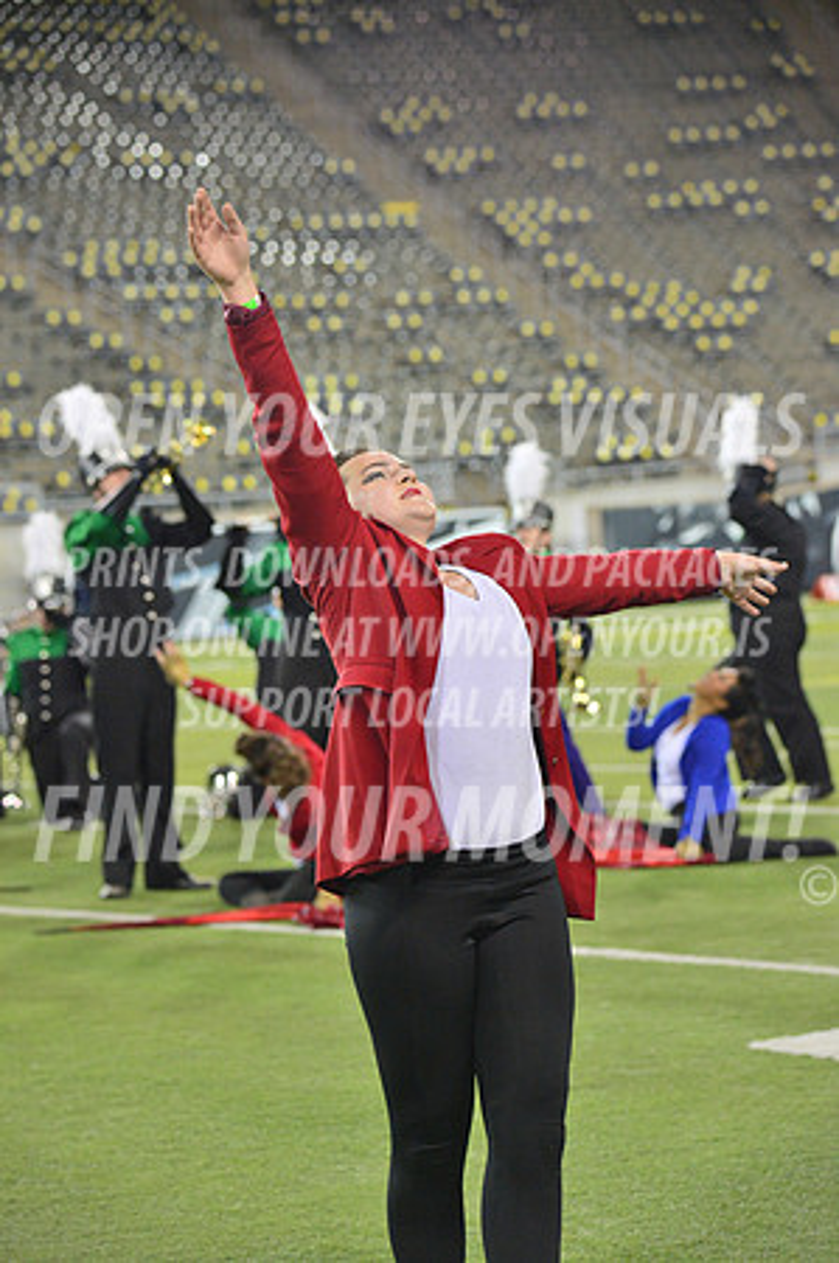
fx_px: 4555
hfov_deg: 10.5
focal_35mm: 130
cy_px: 632
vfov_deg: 15.8
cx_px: 420
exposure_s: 1/320
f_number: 5.6
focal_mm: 130
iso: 2000
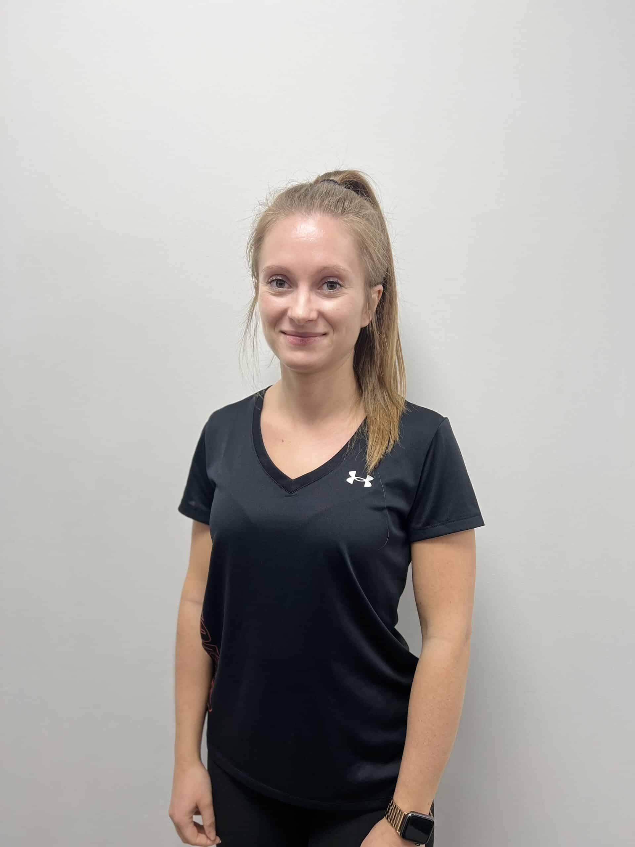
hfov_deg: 53.1
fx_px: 636
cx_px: 318
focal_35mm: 26
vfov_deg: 67.3
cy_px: 424
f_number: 1.5
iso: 64
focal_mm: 5.7
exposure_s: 1/100
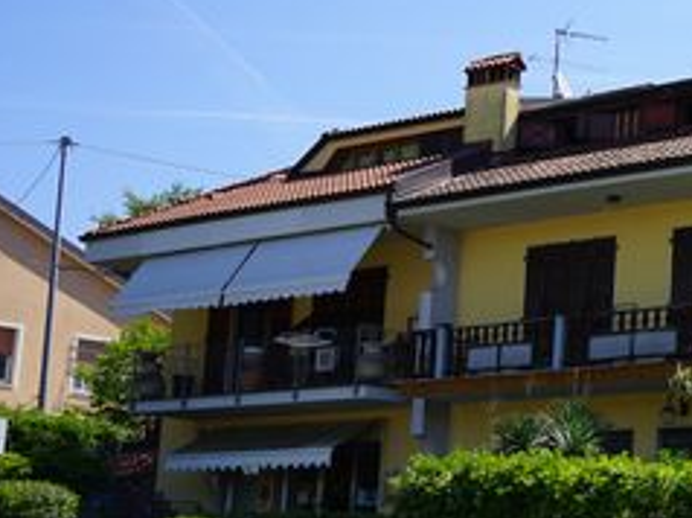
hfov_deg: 21.4
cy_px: 285
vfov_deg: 17.3
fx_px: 1698
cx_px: 837
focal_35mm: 85
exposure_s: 1/125
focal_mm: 35
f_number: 11
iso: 100
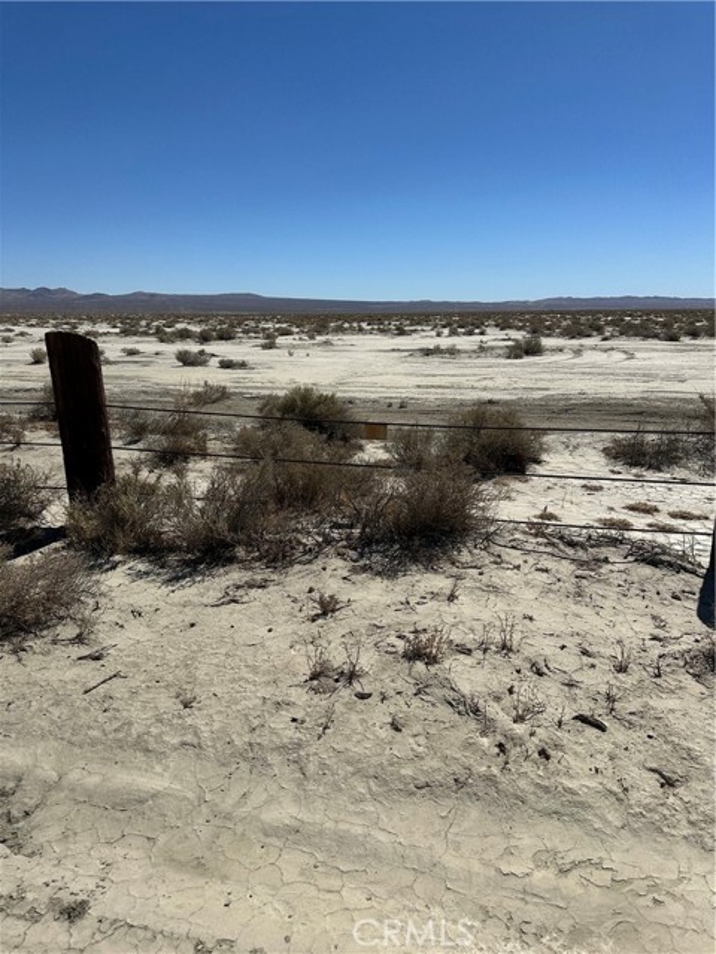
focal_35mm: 24
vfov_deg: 71.6
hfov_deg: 56.8
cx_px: 358
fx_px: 662
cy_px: 477
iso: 80
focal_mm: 6.86
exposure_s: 1/10753
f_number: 1.78
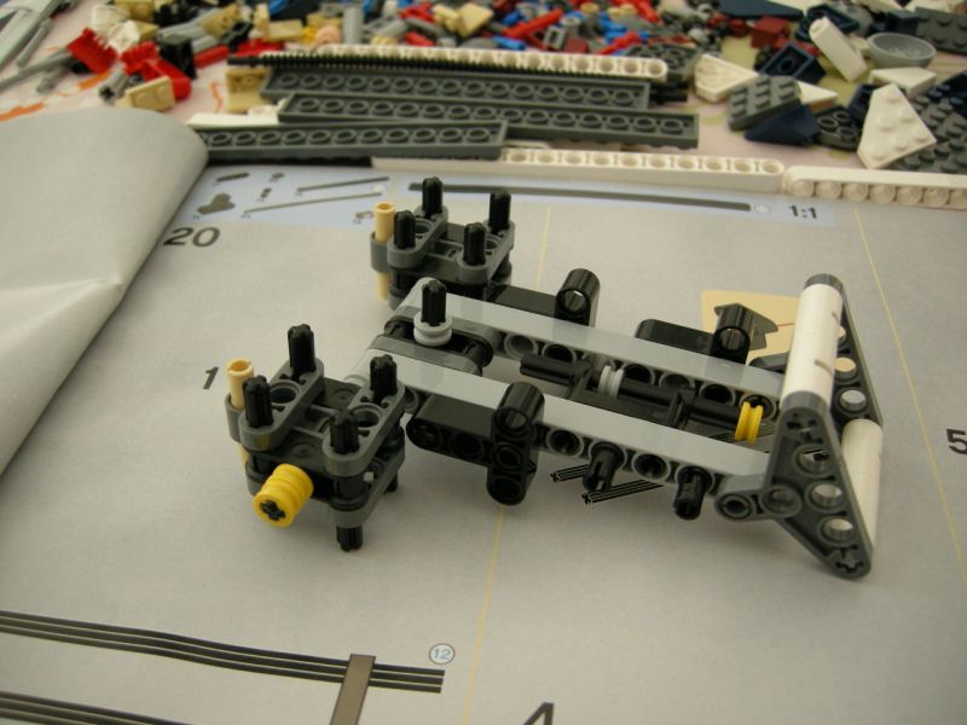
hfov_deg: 51.4
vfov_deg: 39.7
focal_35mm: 36
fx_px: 1006
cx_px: 484
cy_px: 362
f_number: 2.7
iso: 193
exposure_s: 1/60.8
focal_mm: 7.5
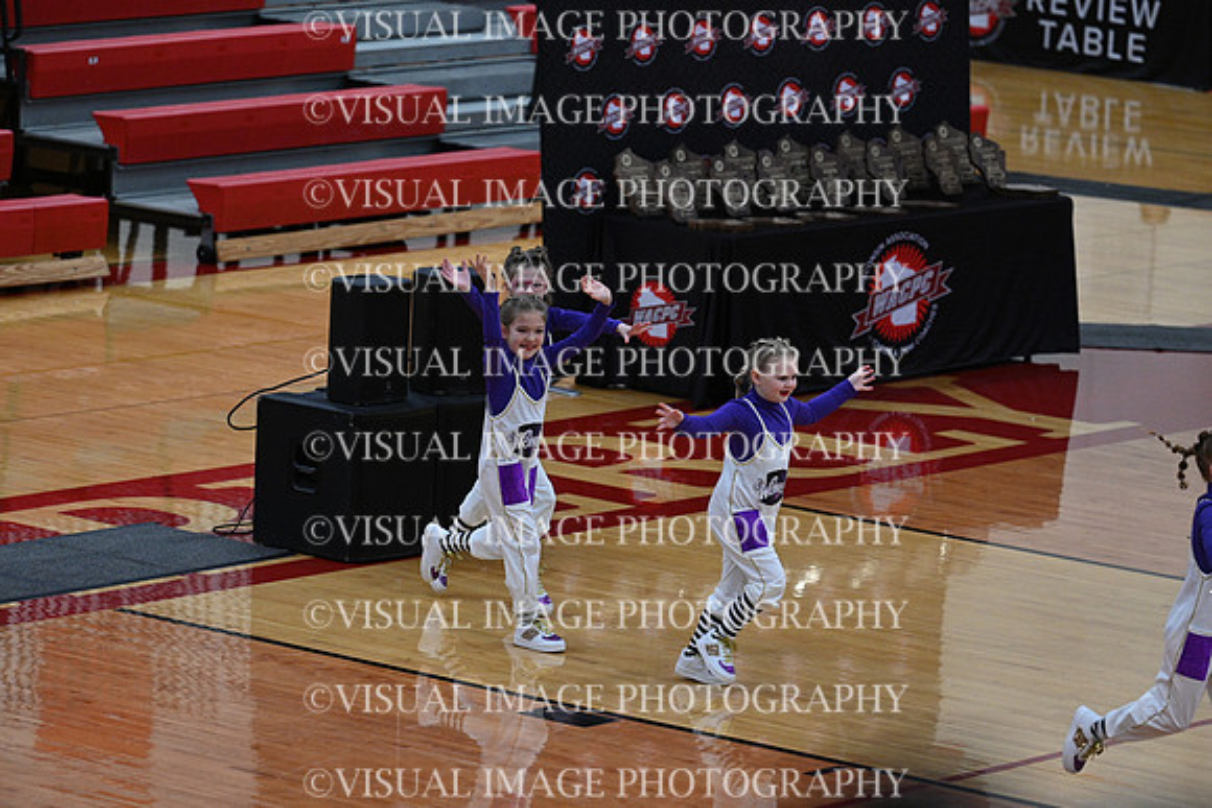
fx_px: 6398
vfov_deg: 7.2
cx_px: 606
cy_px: 404
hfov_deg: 10.8
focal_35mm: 190
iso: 4000
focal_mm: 190
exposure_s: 1/400
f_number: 4
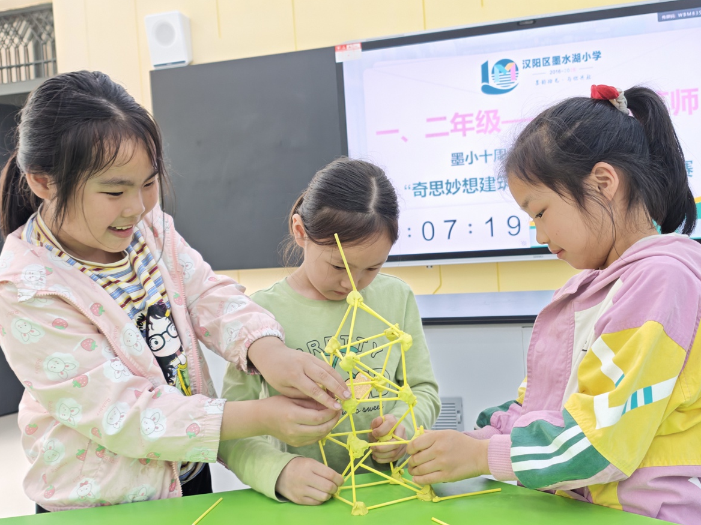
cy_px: 268
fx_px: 729
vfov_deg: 39.6
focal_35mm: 36
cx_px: 344
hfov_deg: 51.4
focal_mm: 6.68
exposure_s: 1/100
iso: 64
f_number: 1.44
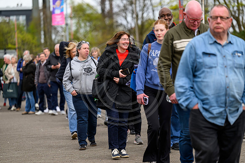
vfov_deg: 10.2
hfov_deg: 15.2
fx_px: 919
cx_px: 122
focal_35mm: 135
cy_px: 82
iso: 500
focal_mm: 135
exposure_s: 1/1250
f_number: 3.2
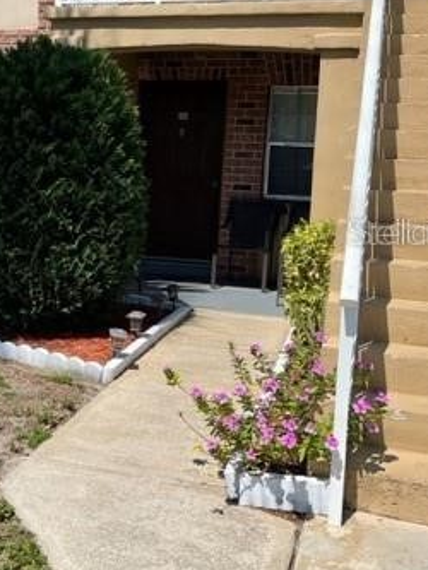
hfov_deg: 28.6
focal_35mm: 50
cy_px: 231
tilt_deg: -5.0
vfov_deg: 38.0
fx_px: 824
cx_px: 98
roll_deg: -2.4
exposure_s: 1/4902
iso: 32
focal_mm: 5.1
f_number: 1.6
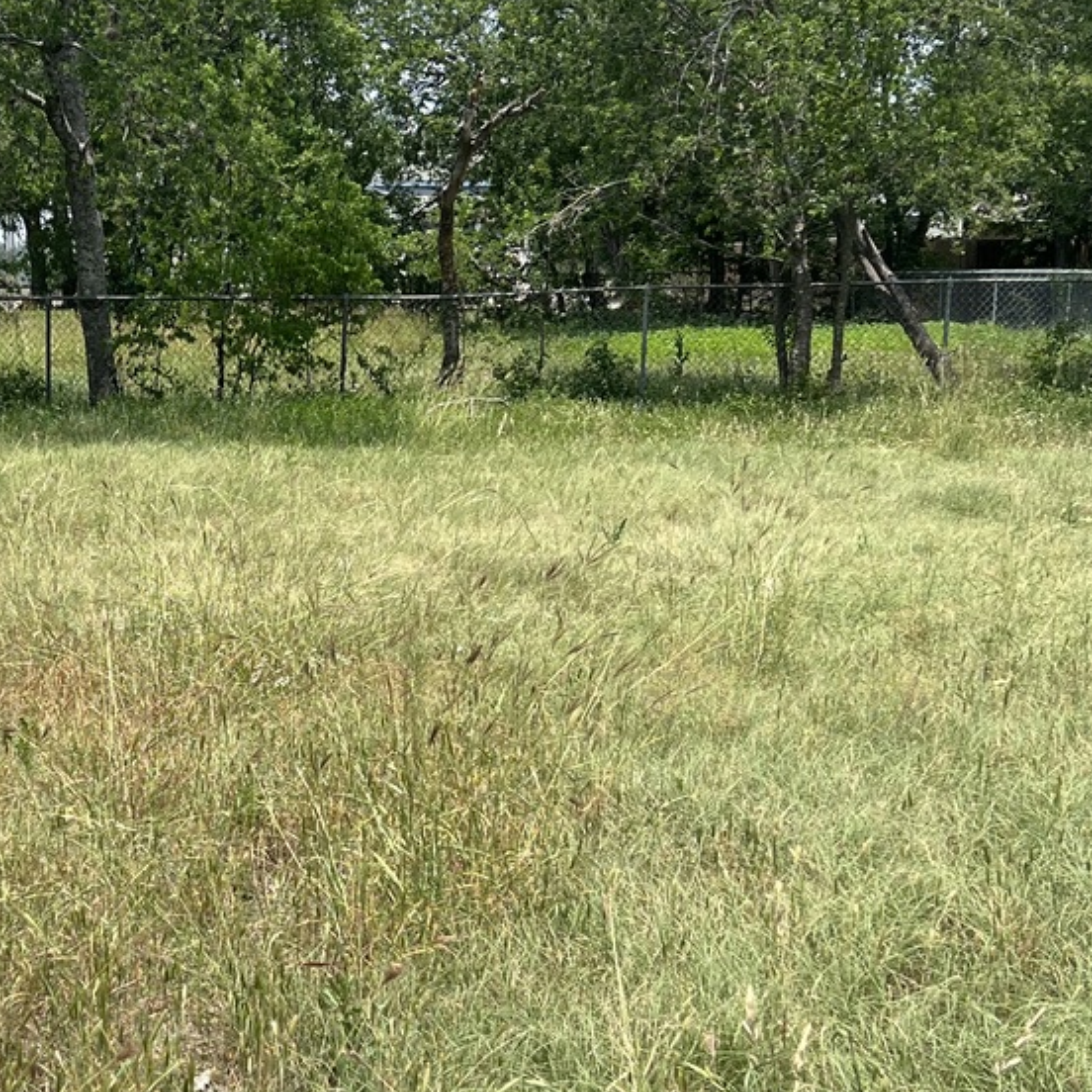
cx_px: 140
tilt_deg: -8.9
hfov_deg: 27.7
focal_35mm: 60
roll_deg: +0.7
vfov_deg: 28.6
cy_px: 633
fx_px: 2141
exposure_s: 1/3077
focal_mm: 5.7
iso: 50
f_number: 1.5
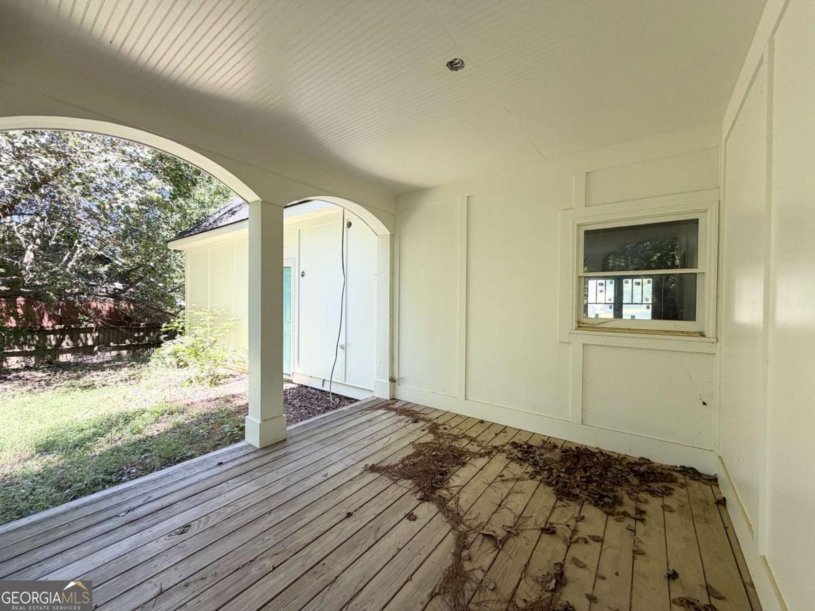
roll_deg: -0.6
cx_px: 408
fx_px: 330
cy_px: 306
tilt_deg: -0.7
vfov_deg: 85.7
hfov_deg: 102.1
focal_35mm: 14
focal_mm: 2.22
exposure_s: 1/121
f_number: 2.2
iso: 64
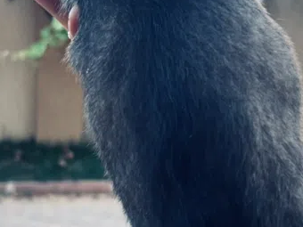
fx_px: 429
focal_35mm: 49
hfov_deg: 38.8
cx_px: 175
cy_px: 152
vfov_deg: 29.5
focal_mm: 5.7
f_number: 1.5
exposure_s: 1/121
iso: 64
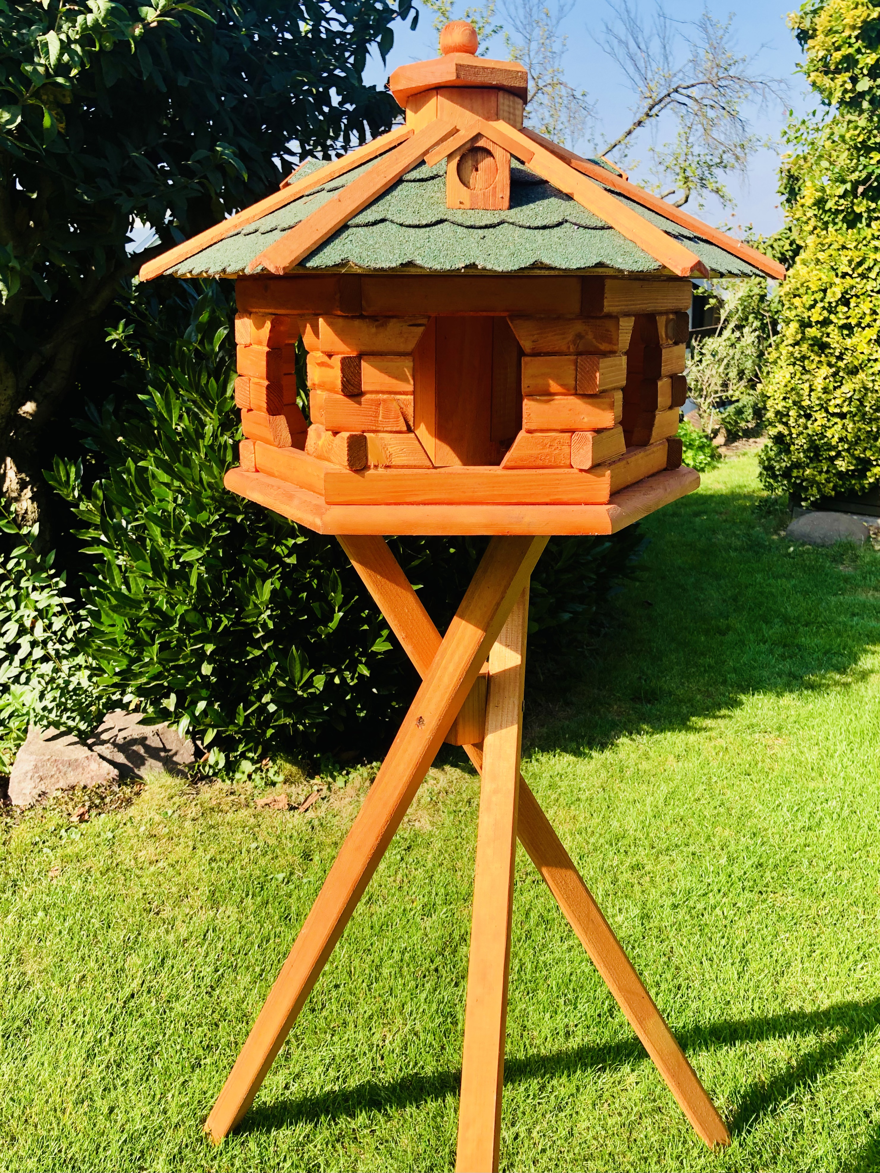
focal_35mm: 28
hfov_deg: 49.7
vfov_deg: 63.4
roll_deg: +2.9
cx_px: 440
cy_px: 586
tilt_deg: -17.9
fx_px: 949
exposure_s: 1/649
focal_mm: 4
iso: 20
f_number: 1.8
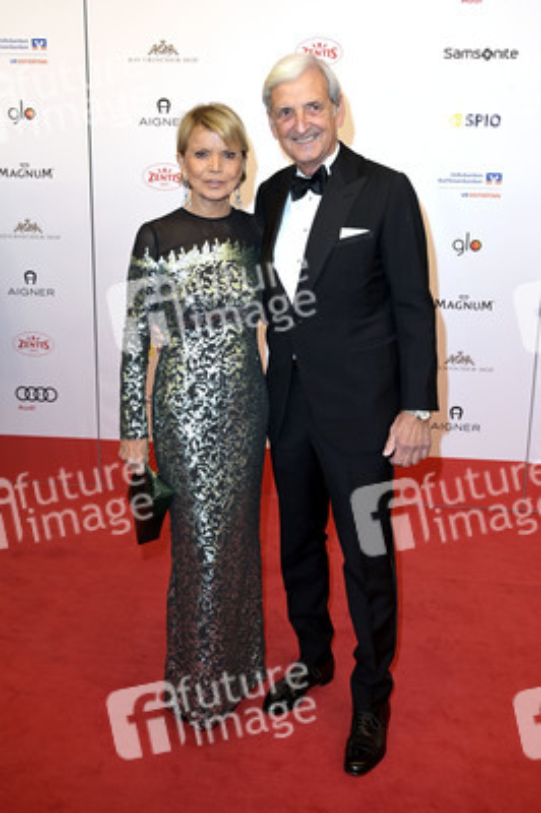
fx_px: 813
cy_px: 406
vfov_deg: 53.2
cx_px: 270
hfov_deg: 36.8
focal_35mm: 36
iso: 400
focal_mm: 36
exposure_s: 1/250
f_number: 6.3
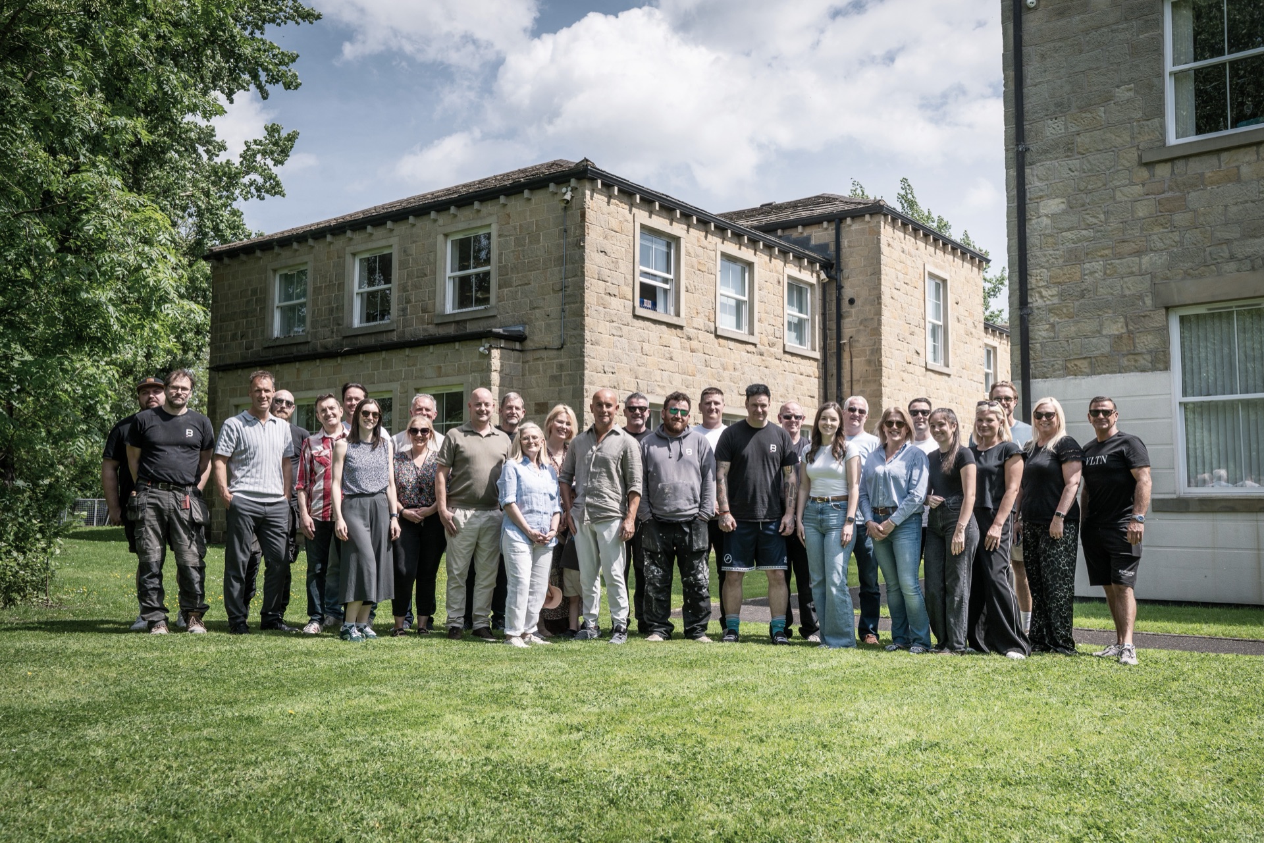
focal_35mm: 32
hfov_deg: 58.7
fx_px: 1123
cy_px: 422
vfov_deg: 41.1
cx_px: 632
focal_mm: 32
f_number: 6.3
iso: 320
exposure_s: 1/1000
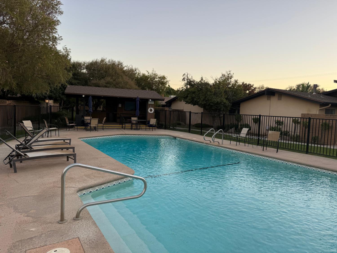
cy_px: 126
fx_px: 234
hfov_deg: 71.6
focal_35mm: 24
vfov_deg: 56.8
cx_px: 168
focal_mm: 6.76
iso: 64
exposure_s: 1/215
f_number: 1.78
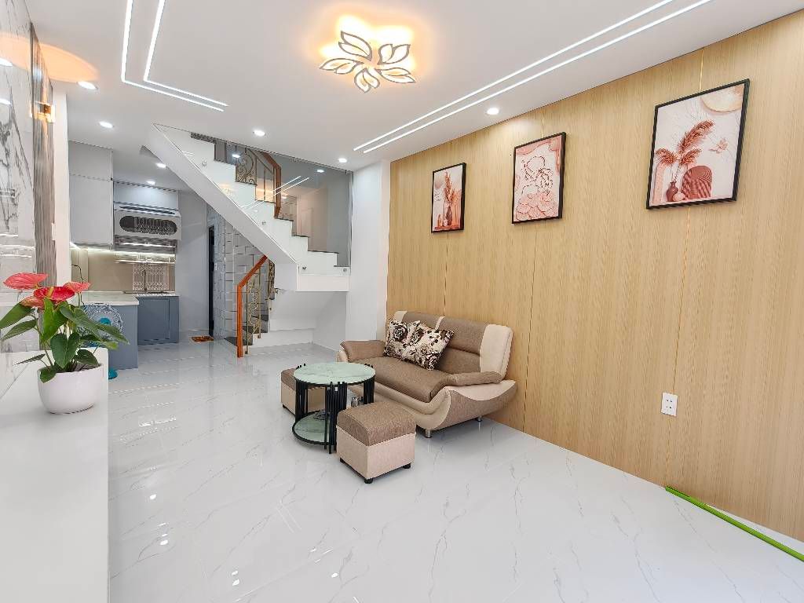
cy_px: 302
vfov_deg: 81.7
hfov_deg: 98.2
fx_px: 348
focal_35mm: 15
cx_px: 402
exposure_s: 1/100
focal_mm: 2.31
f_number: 2
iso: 640
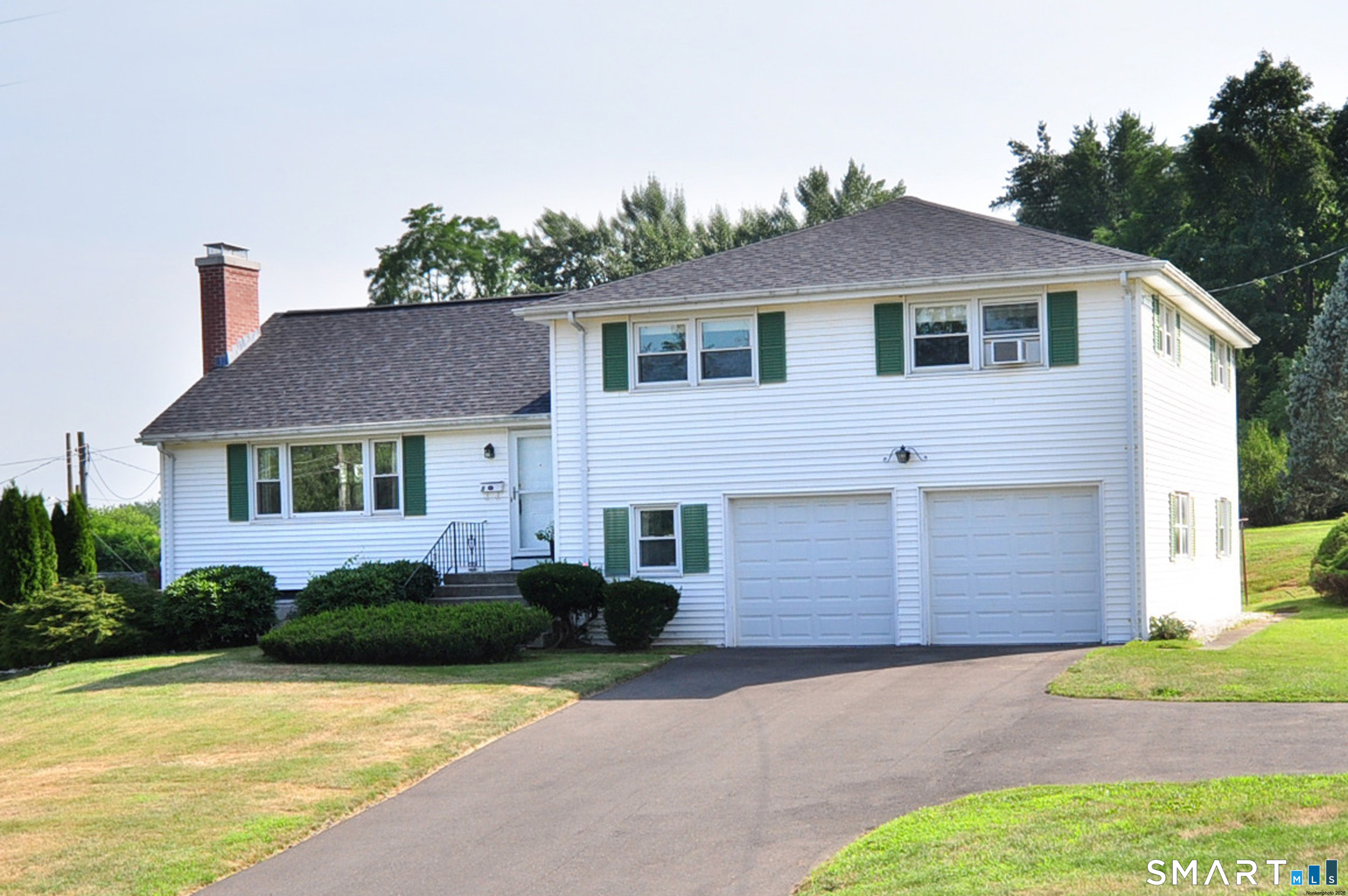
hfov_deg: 62.0
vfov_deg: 43.5
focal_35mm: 30
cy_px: 448
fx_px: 1122
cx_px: 674
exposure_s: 1/320
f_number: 8
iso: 250
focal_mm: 20
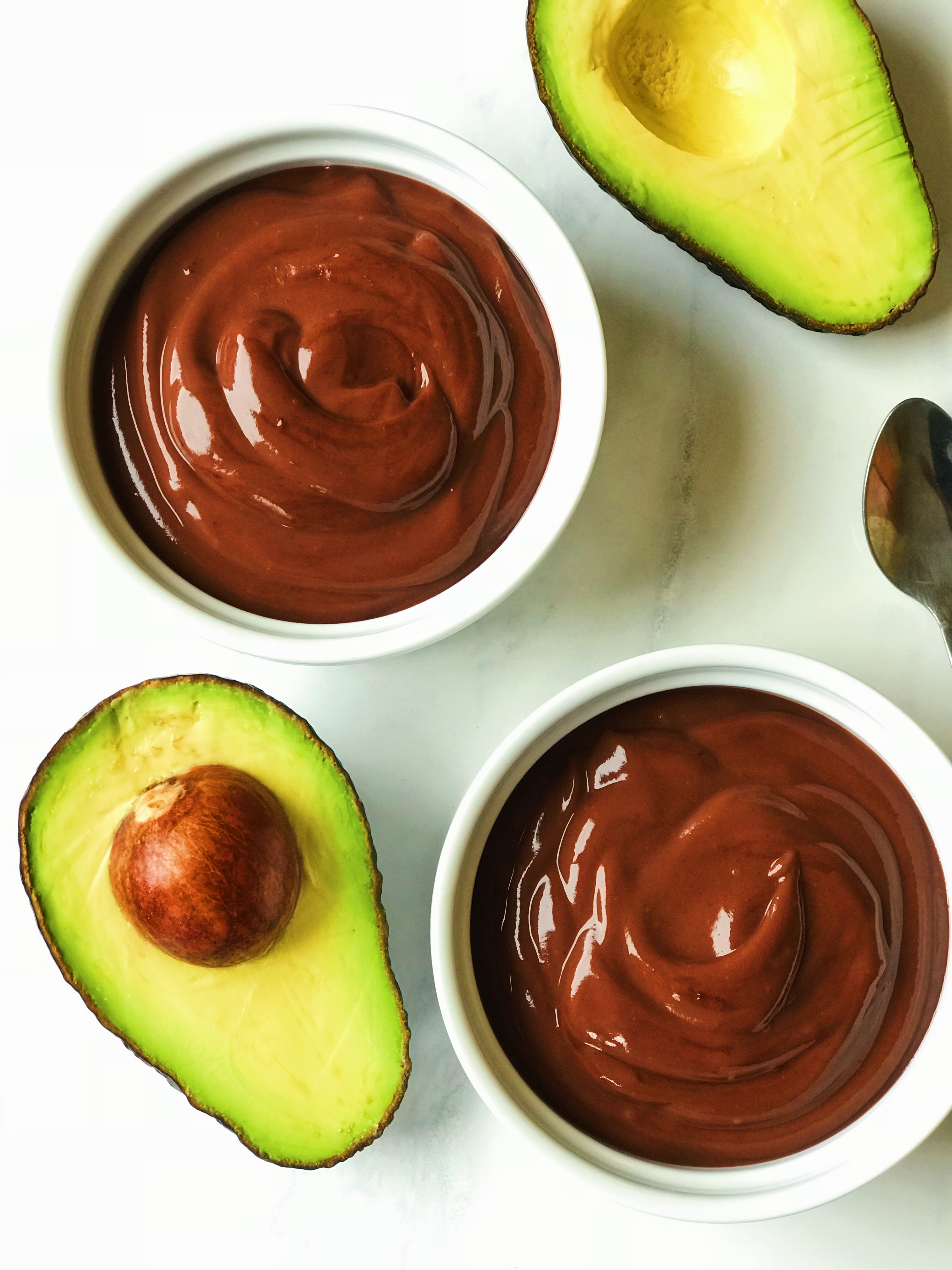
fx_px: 2090
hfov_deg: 25.7
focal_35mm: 57
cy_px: 635
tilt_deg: -85.6
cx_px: 476
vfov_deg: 33.8
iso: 80
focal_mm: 6.6
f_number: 2.8
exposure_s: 1/60
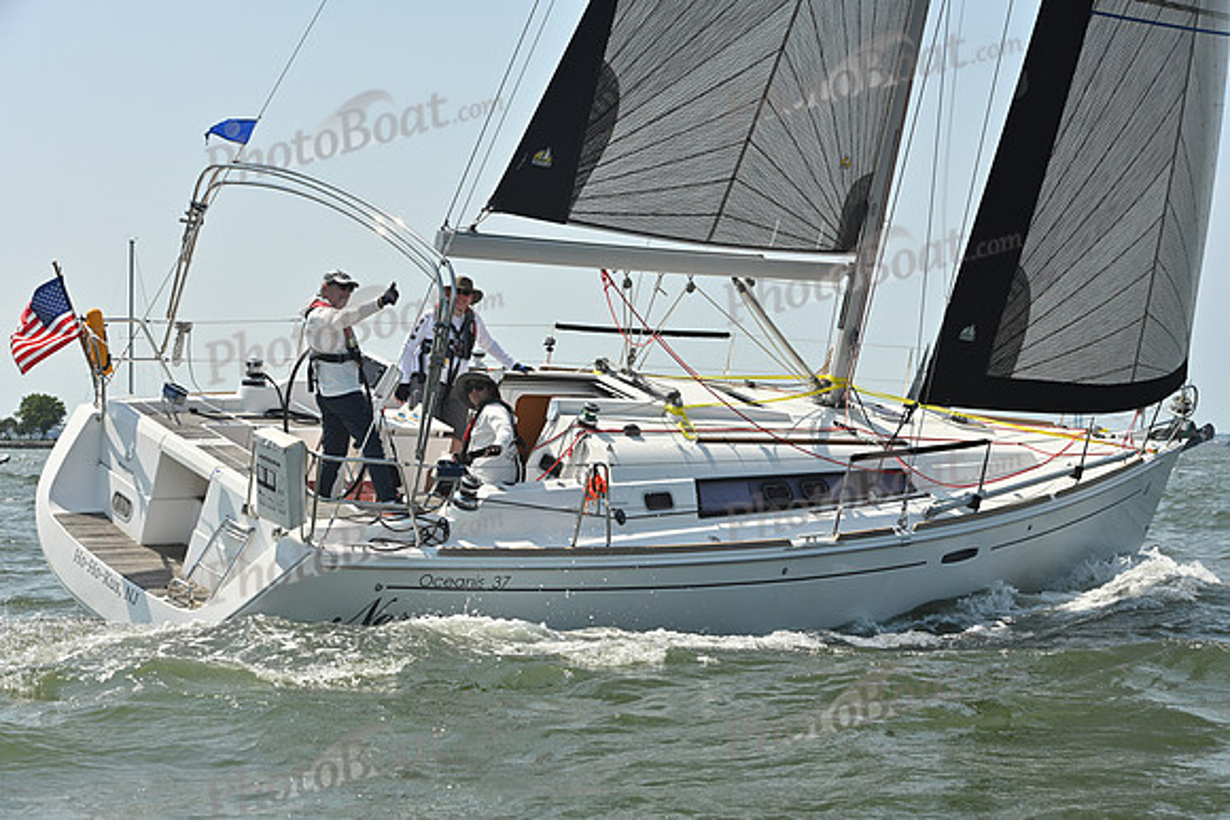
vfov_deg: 19.5
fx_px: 2392
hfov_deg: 28.8
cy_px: 410
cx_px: 615
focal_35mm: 70
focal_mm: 70
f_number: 7.1
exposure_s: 1/1250
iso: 320
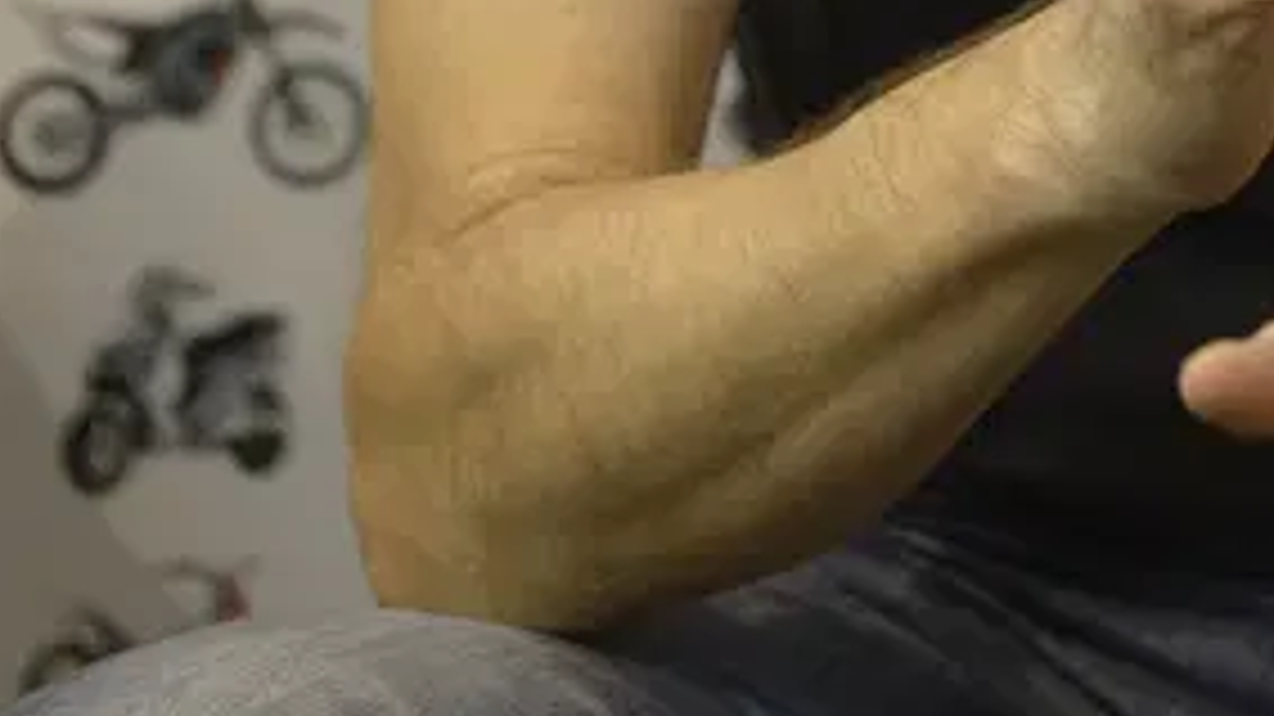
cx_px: 1168
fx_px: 24721
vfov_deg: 1.7
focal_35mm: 732
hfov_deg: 3.0
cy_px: -642
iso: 1250
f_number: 3.5
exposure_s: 1/160
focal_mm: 165
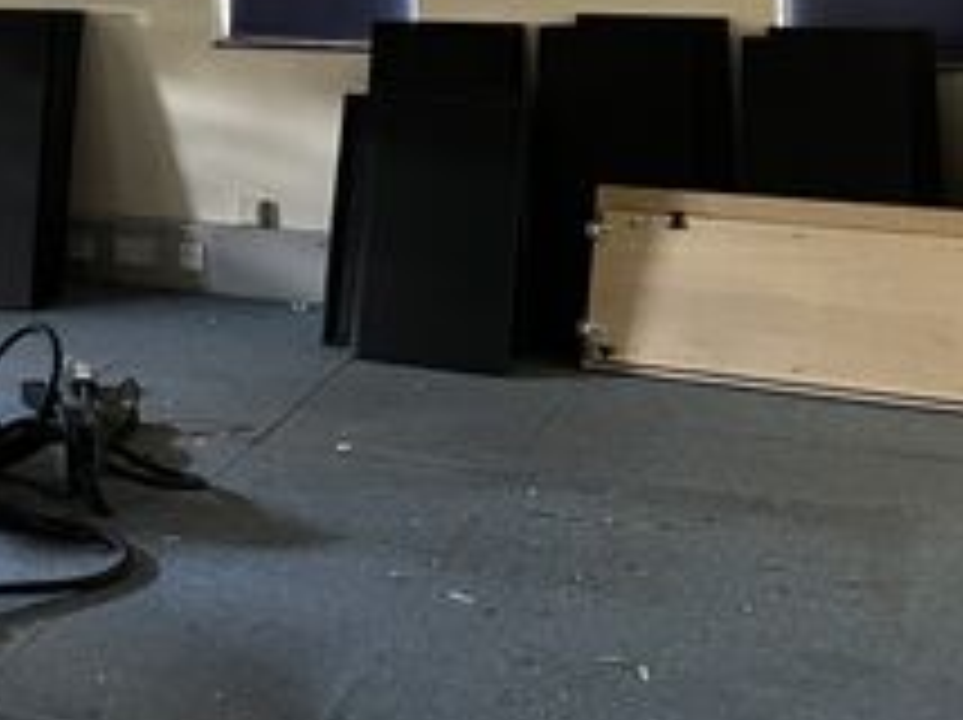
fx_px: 2029
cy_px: -140
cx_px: -198
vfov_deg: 19.0
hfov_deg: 24.2
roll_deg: +1.8
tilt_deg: +1.6
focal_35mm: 73
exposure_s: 1/30
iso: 800
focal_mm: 4.2
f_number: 1.6
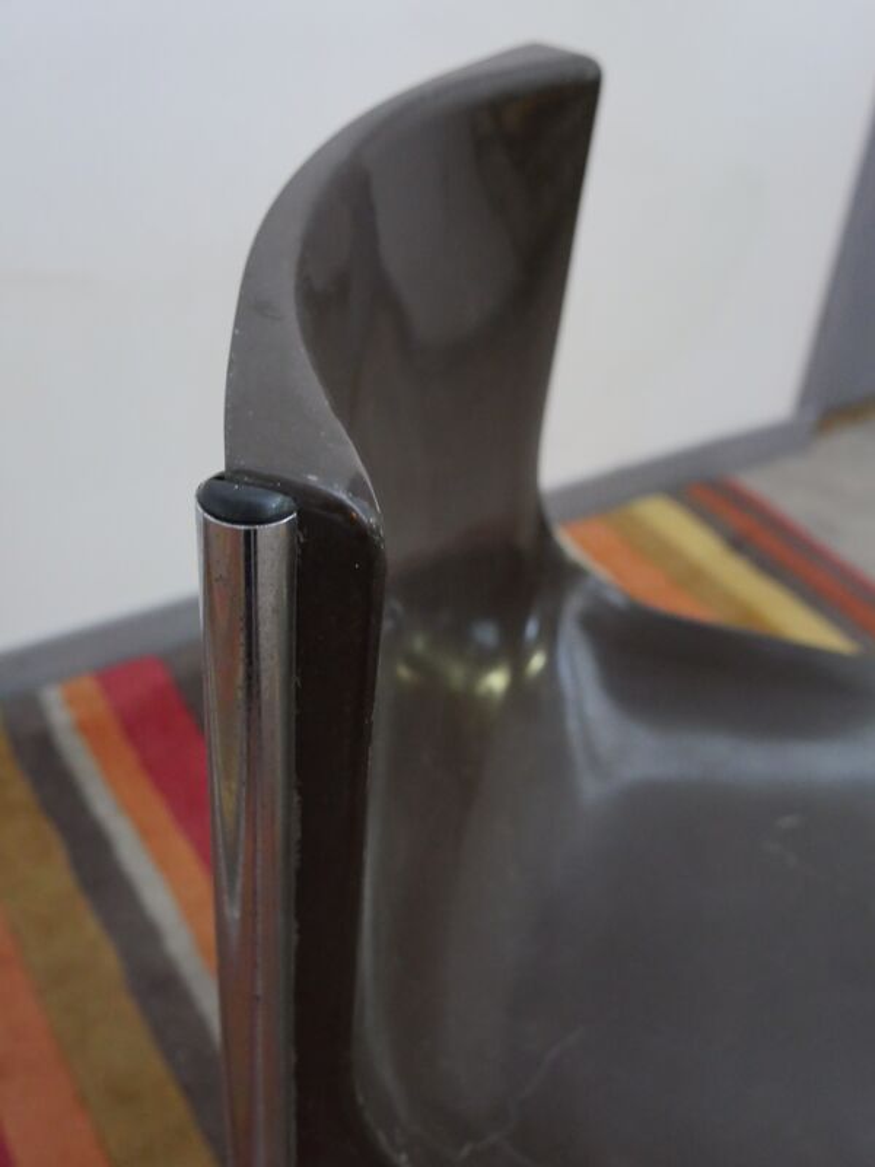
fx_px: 1281
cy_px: 584
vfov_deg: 49.0
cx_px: 438
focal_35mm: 38
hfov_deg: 37.7
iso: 3200
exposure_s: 1/50
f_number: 3.8
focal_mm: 19
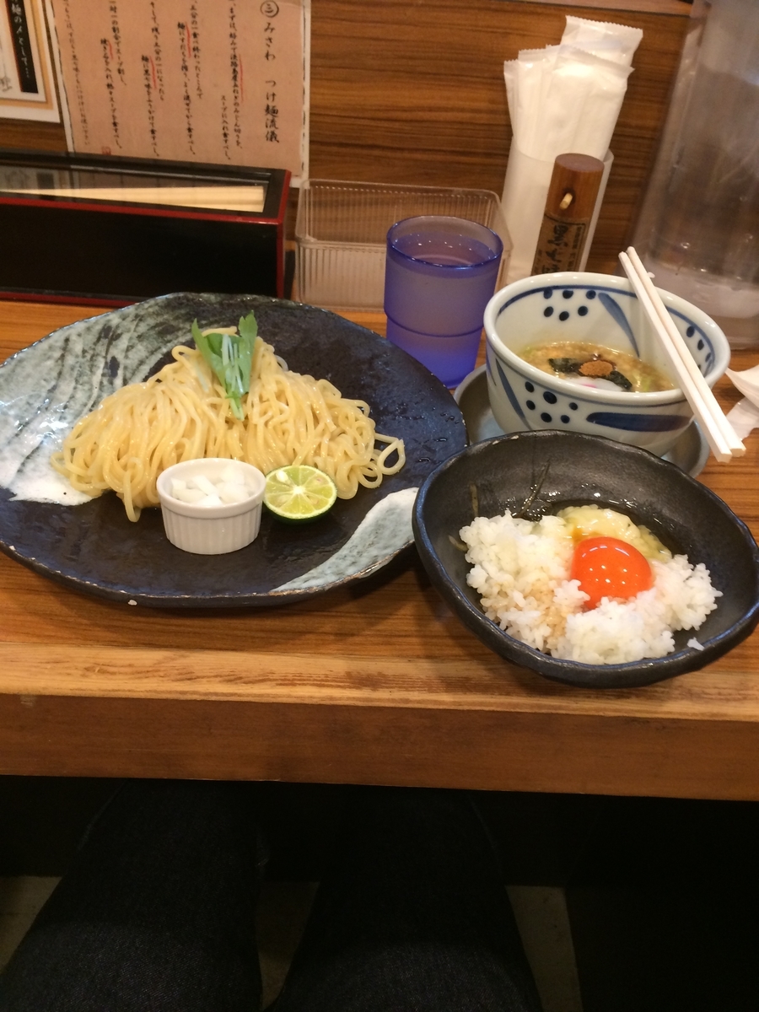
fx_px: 848
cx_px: 380
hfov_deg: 48.2
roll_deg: -3.9
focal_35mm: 29
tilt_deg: -42.5
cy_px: 506
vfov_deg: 61.7
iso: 100
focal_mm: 4.15
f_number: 2.2
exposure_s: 1/30
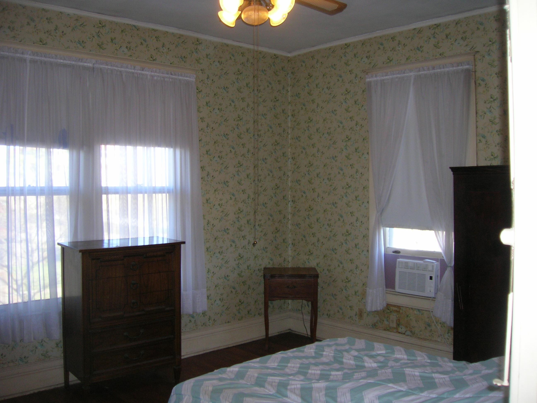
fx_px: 527
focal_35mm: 34
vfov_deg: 41.8
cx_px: 268
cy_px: 202
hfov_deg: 54.0
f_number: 2.9
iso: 91
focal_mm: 5.7
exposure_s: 1/60.1
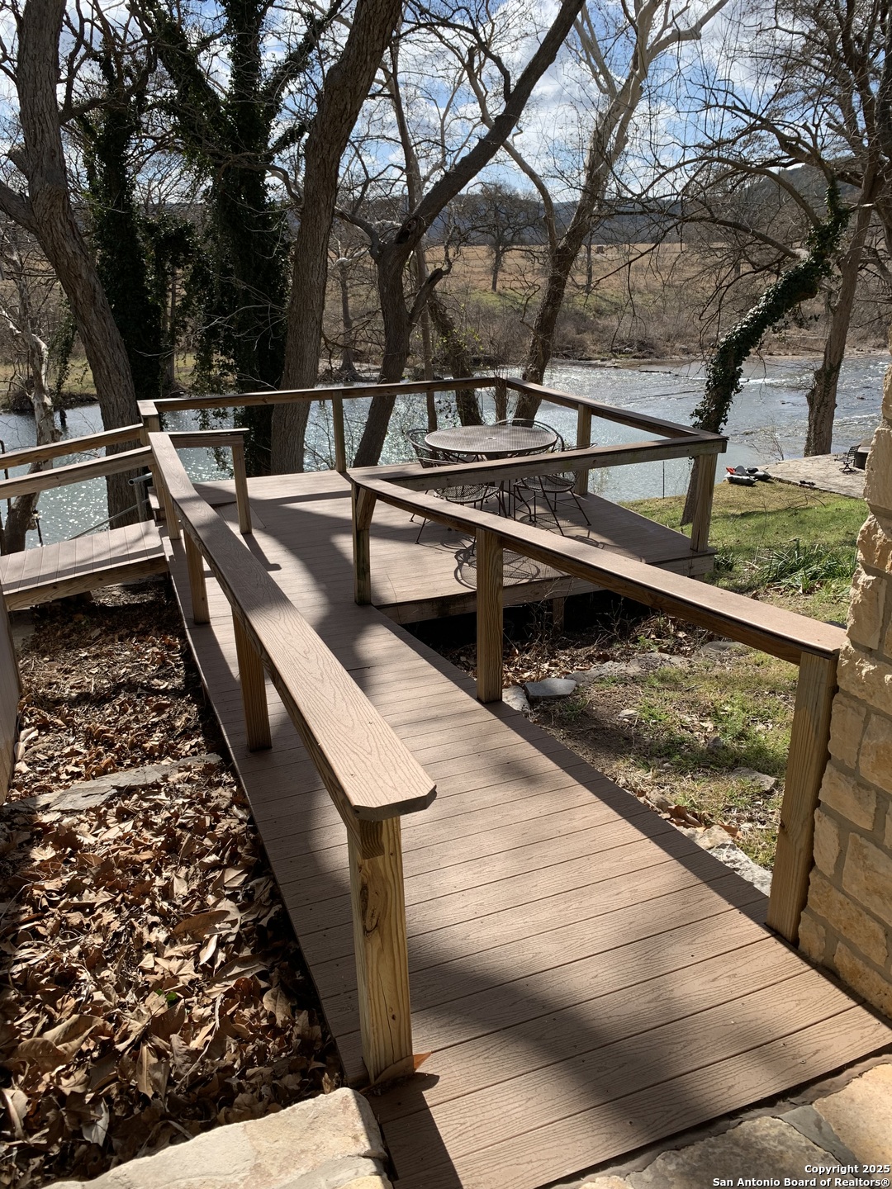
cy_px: 594
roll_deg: +1.3
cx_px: 446
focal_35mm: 26
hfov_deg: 53.1
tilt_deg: -20.9
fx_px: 893
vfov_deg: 67.3
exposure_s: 1/1560
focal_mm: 4.25
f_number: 1.8
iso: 25
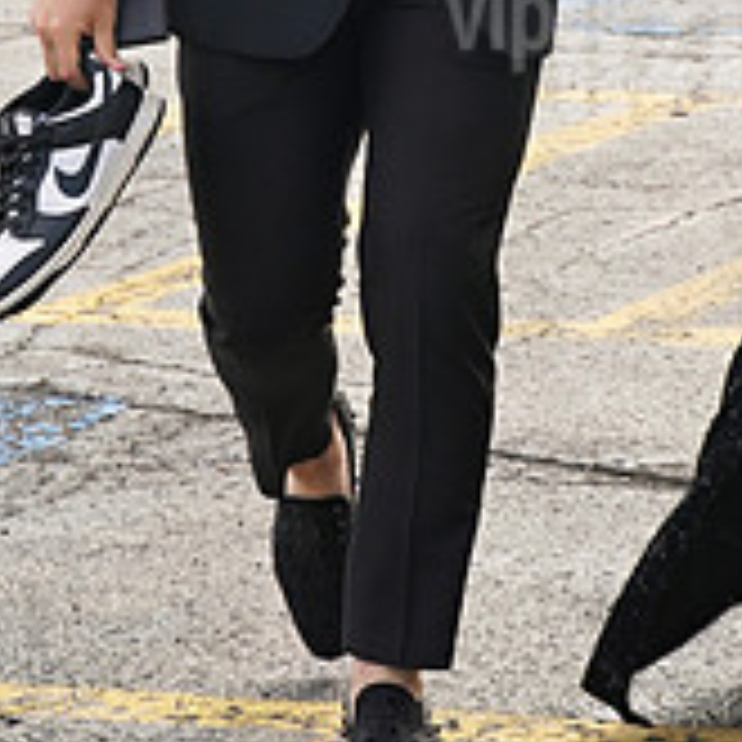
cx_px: 567
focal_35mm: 254
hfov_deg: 6.9
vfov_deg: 6.8
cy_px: -198
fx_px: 6164
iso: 250
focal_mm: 73
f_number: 6.3
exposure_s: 1/250
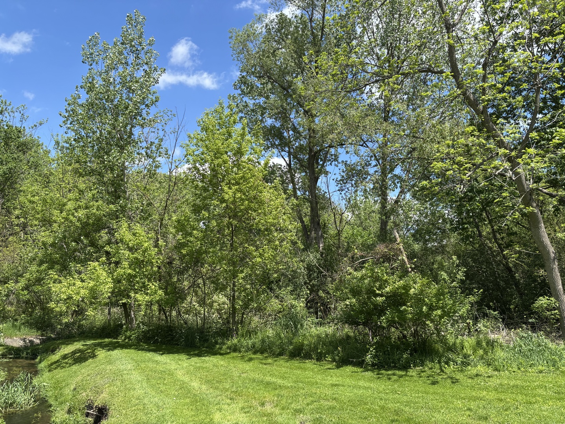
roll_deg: -1.2
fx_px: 424
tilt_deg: +10.8
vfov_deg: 53.1
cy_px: 212
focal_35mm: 26
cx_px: 282
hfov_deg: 67.3
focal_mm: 5.96
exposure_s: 1/1458
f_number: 1.6
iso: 50
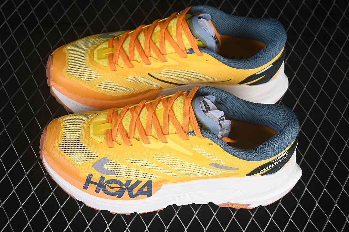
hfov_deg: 27.0
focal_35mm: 75
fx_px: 727
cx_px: 174
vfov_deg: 18.2
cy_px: 116
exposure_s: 1/80
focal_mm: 50
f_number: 7.1
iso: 160
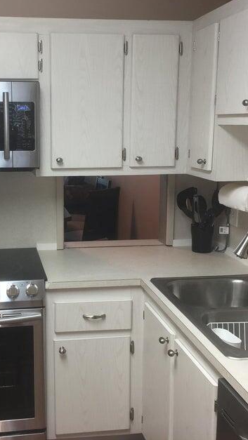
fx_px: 502
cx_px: 64
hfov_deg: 27.4
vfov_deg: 47.3
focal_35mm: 43
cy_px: 216
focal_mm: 4.15
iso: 25
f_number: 2.2
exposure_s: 1/31
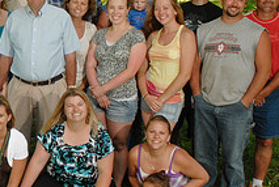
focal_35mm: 98
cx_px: -28
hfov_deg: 19.9
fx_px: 761
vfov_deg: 14.0
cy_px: 95
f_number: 10
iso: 200
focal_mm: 24
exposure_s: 1/60
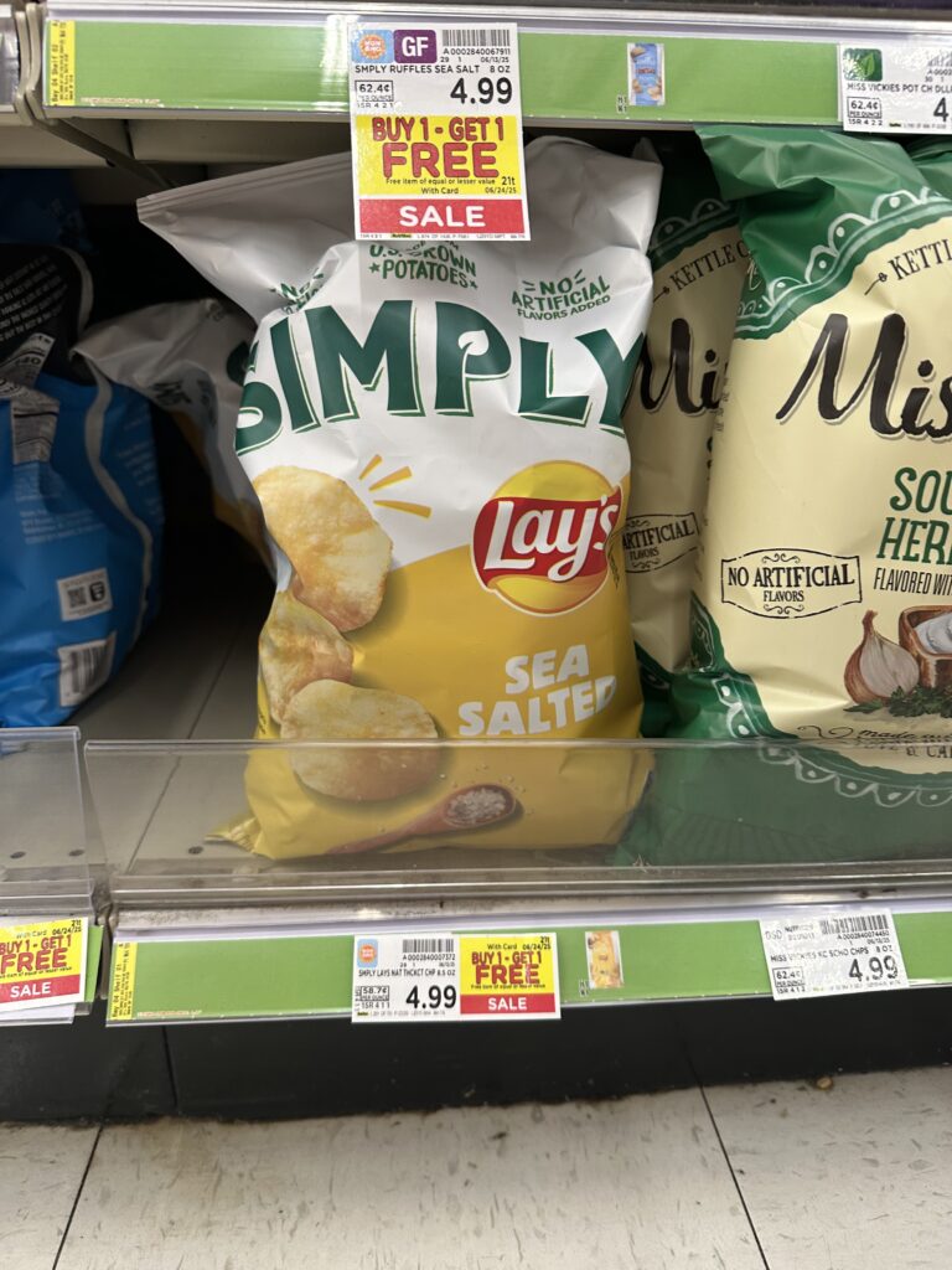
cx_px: 476
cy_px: 635
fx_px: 880
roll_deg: -0.8
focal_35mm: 24
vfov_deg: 71.6
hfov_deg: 56.8
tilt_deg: -20.8
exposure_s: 1/70
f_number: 1.78
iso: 200
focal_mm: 6.86
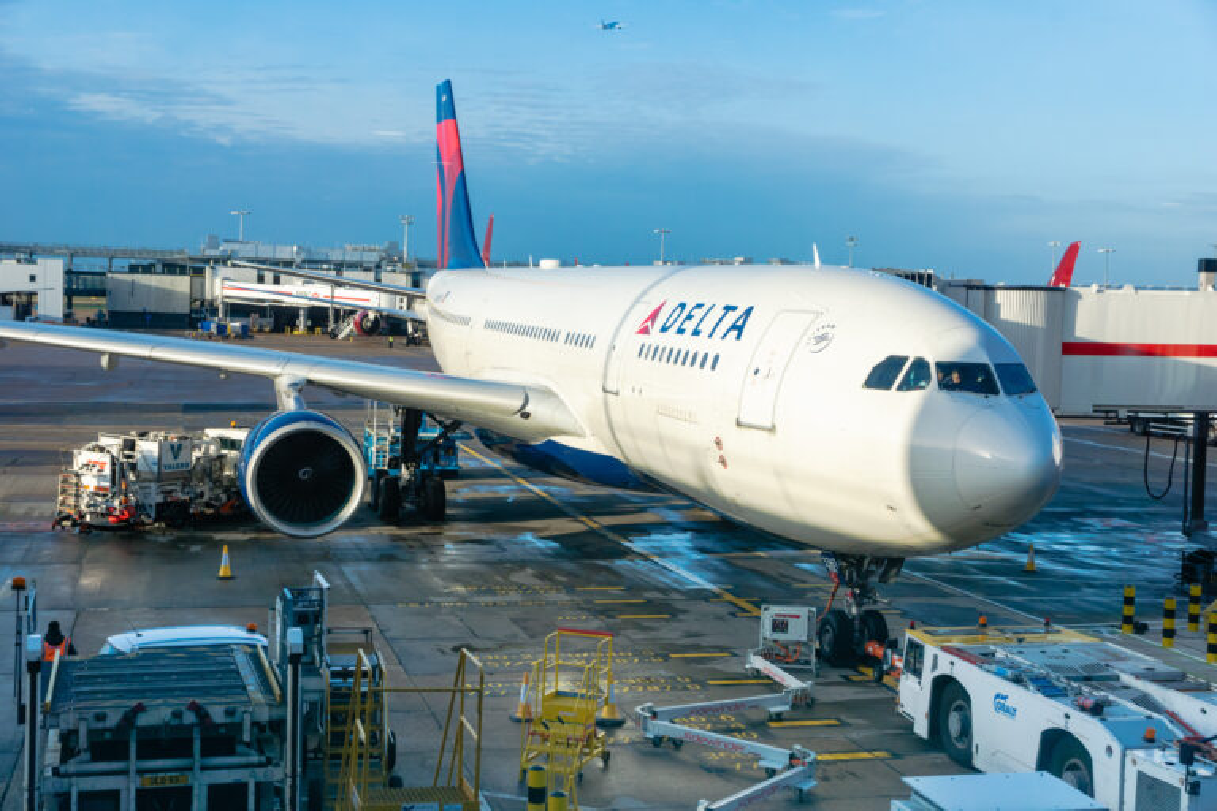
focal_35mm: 45
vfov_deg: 29.9
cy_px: 406
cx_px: 608
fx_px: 1521
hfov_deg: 43.6
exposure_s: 1/1000
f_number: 4.5
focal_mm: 30
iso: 200
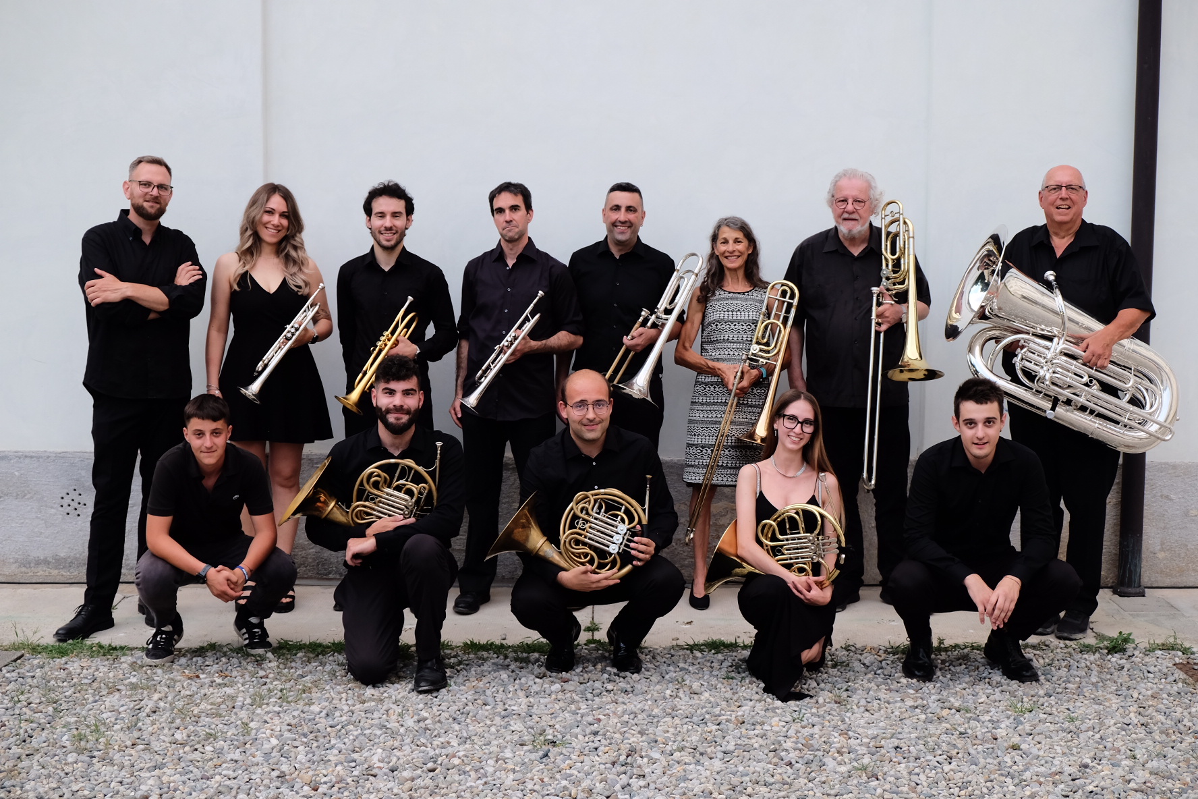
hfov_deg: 41.9
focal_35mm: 47
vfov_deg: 28.6
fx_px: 1564
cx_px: 599
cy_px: 400
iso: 500
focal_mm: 31.5
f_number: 3.6
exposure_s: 1/60
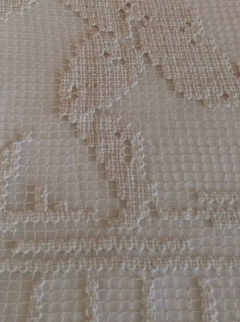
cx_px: 63
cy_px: 45
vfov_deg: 28.5
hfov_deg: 22.0
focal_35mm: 66
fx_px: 612
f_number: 2.4
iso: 80
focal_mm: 3.3
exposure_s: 1/25
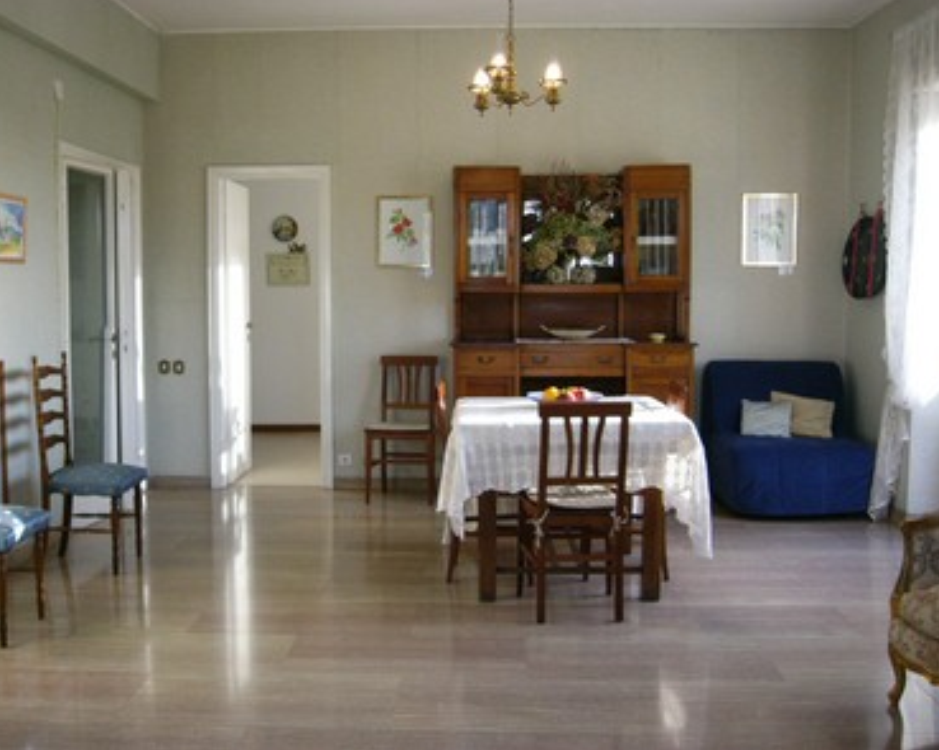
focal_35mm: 37
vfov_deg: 40.1
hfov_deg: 49.1
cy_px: 371
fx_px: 1028
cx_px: 456
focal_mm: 5.8
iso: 150
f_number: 2.8
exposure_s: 1/60
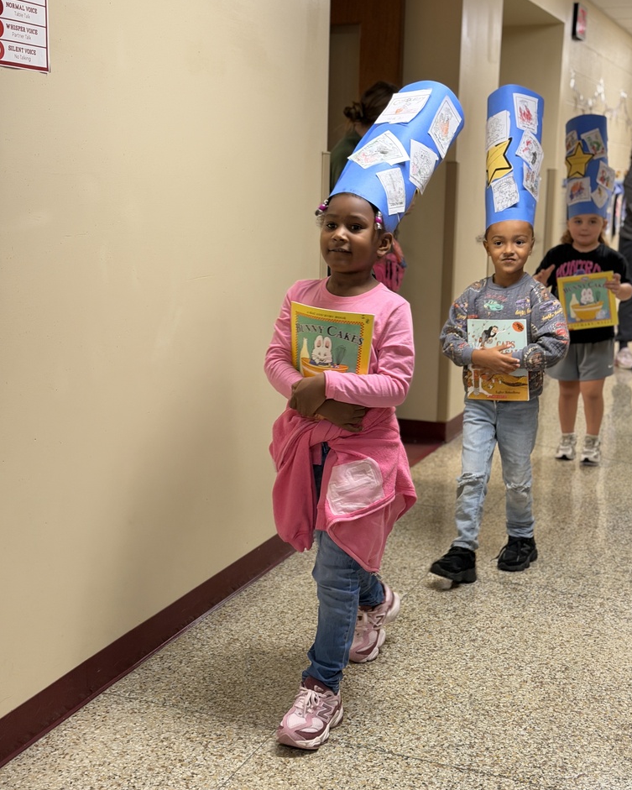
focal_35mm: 51
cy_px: 373
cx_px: 316
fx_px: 1192
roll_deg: -1.3
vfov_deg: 36.6
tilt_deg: -9.1
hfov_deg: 29.7
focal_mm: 6.76
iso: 200
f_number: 1.78
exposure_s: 1/60
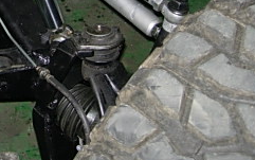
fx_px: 744
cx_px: -18
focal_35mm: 107
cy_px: -53
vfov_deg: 11.9
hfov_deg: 18.8
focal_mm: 7.8
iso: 79
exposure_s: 1/64
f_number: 2.8
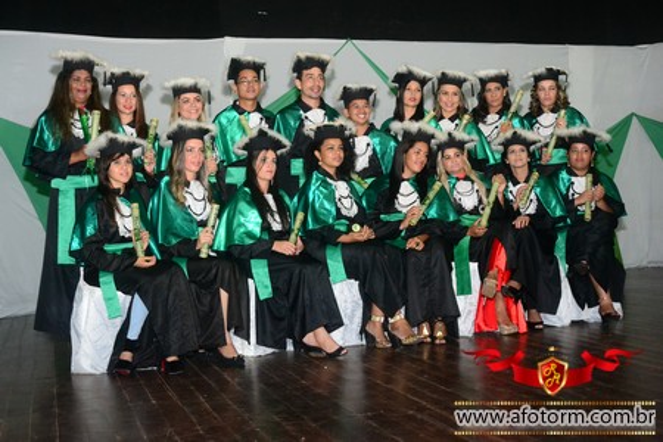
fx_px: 856
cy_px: 221
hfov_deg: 42.3
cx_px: 332
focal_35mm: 46
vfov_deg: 28.9
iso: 3200
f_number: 5.6
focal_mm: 31
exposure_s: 1/80
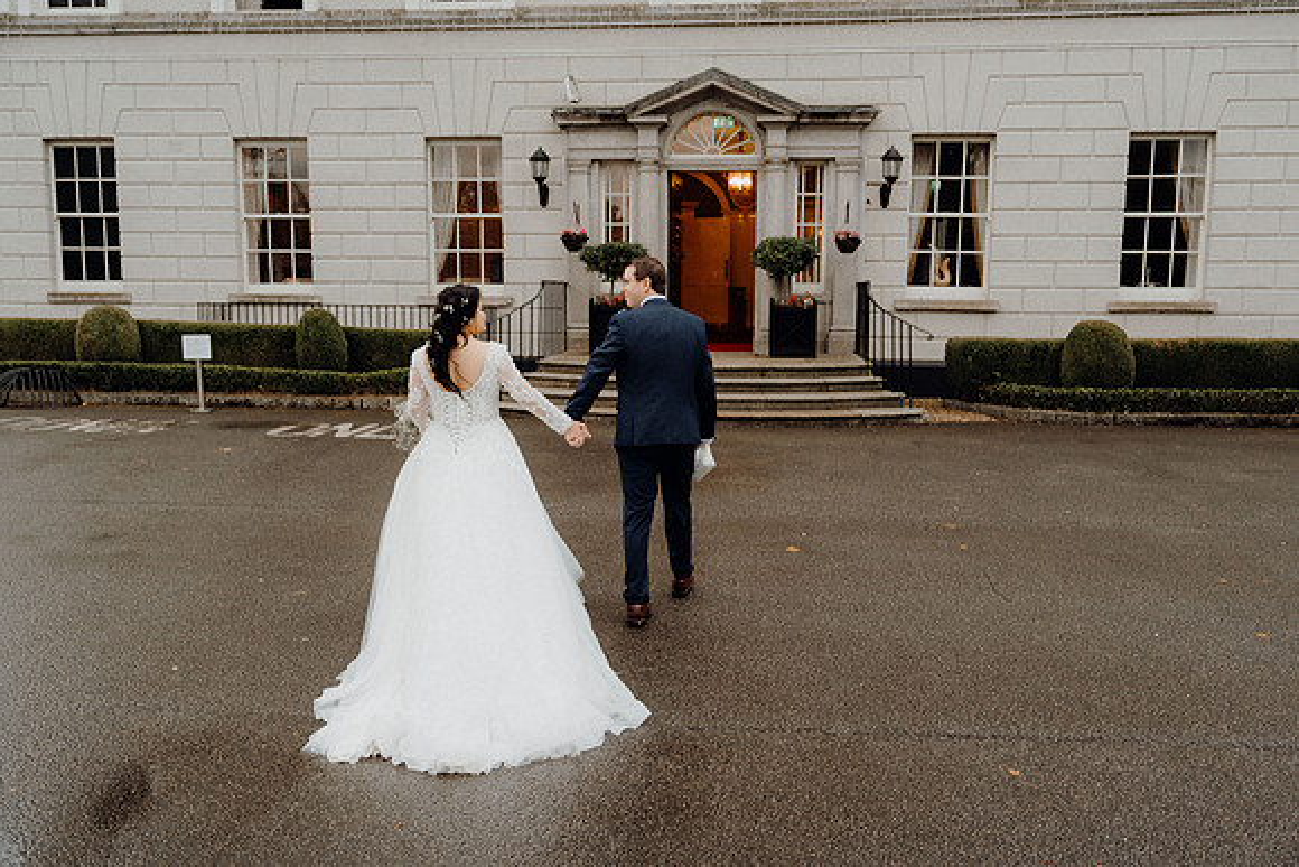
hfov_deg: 60.3
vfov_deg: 42.3
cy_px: 434
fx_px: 1119
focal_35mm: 31
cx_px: 650
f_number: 3.5
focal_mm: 31
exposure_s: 1/160
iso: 640
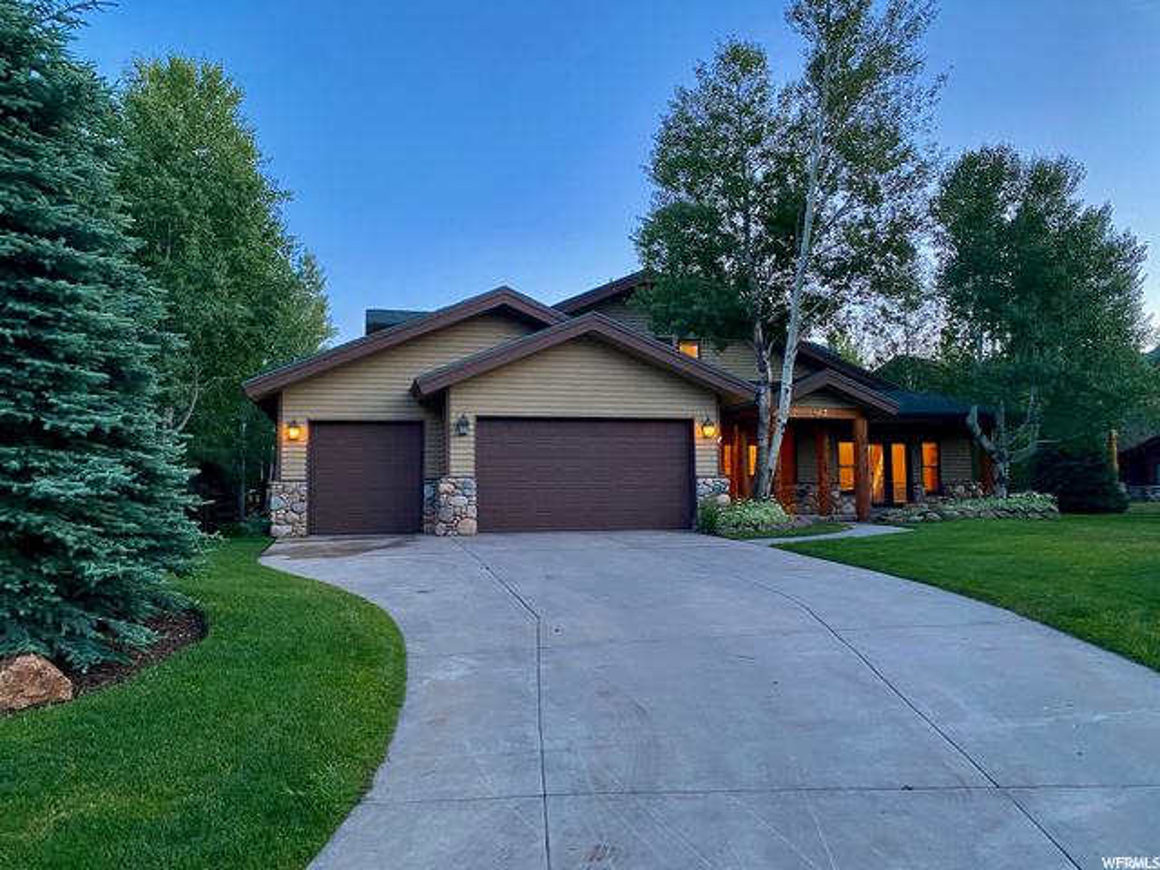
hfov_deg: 67.3
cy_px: 435
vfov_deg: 53.1
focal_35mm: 26
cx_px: 580
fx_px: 871
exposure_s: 1/60
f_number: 1.8
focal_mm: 4.25
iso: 250
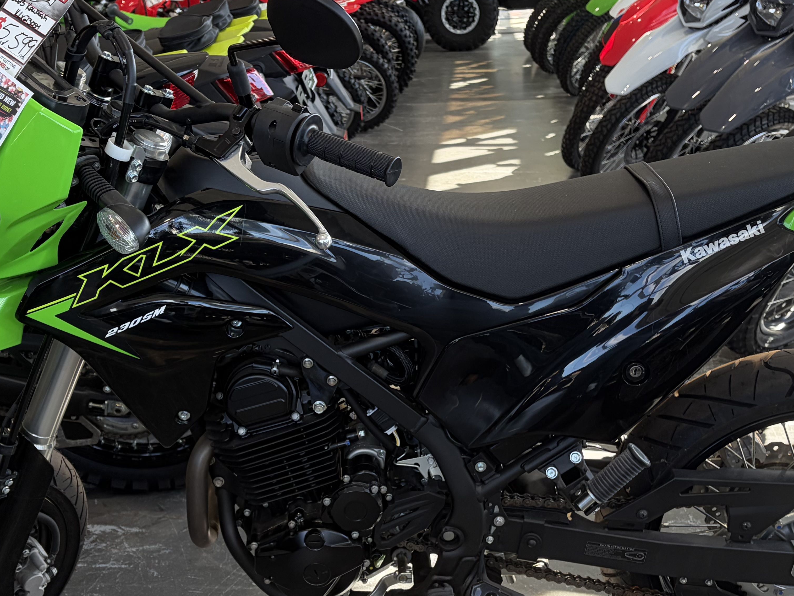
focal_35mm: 49
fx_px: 1124
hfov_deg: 38.9
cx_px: 385
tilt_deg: -19.5
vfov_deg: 29.6
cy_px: 336
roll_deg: +2.6
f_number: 1.6
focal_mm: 5.96
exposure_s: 1/225
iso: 100
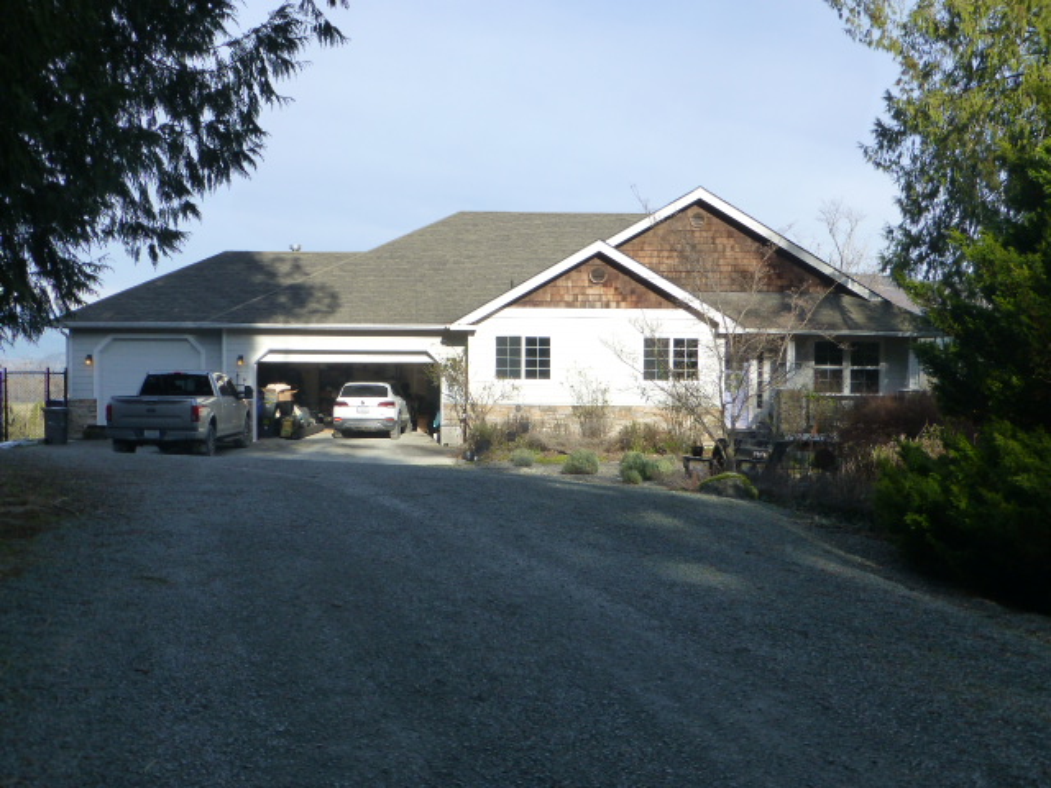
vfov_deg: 35.1
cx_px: 526
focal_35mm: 41
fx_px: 1245
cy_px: 394
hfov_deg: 45.8
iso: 160
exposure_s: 1/640
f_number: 3.9
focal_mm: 7.4
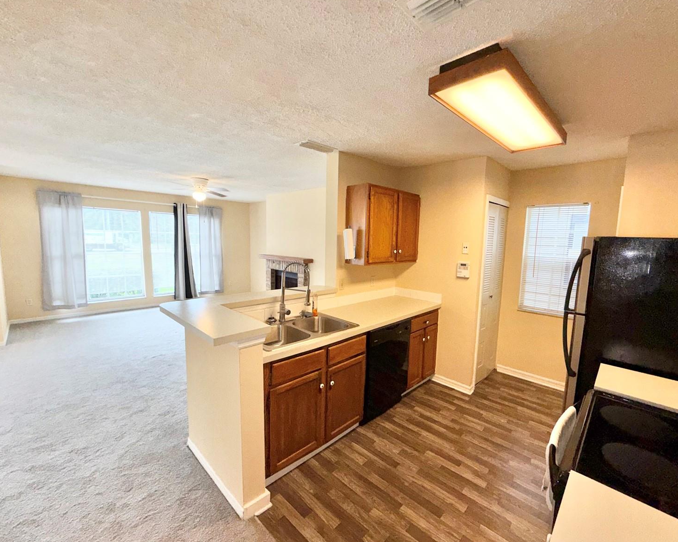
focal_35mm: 15
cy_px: 274
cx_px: 363
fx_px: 301
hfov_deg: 96.6
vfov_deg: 84.0
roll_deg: -1.1
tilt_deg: -7.2
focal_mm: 2.22
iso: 40
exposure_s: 1/120
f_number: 2.2
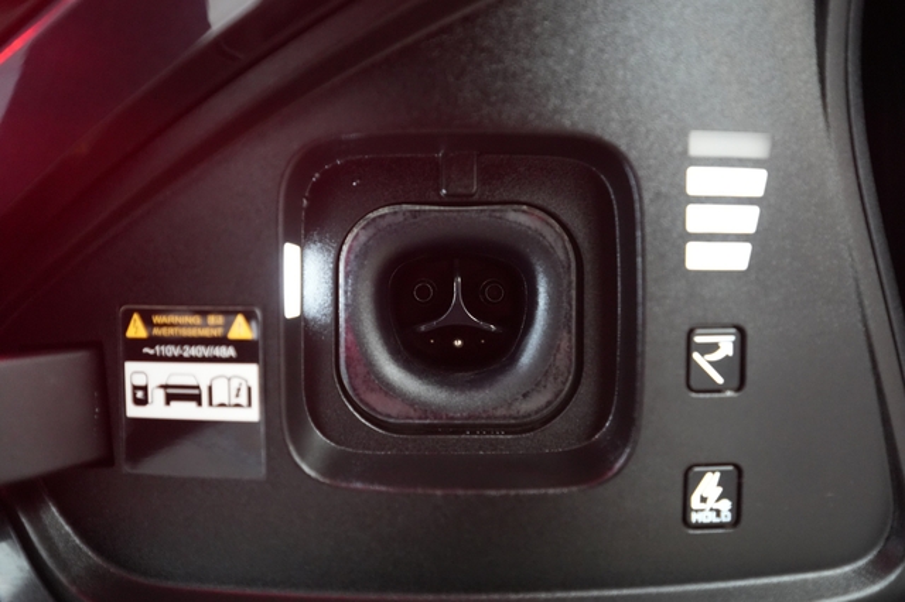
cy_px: 301
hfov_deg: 69.4
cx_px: 452
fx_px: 653
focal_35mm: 26
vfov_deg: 49.5
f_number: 2.8
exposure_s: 1/160
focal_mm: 26
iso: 6400
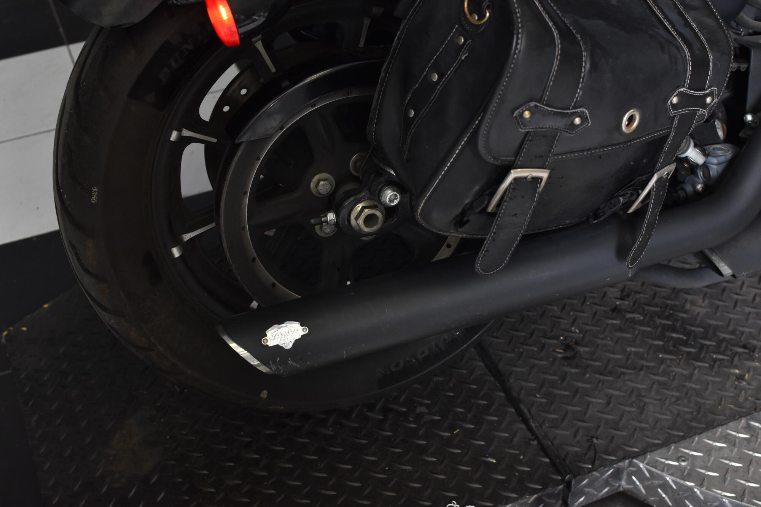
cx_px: 380
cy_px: 254
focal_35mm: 52
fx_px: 1110
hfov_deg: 37.9
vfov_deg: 25.7
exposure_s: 1/160
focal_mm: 35
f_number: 4.5
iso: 800
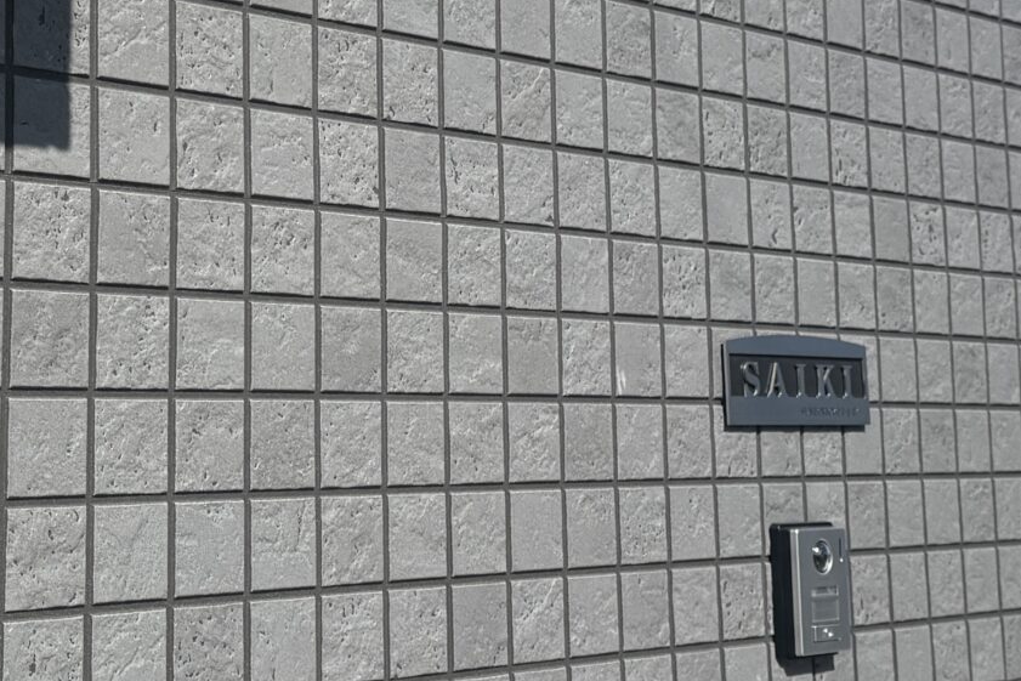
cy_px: 147
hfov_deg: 26.5
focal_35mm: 76
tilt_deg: +10.4
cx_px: 369
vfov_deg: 17.8
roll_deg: +1.6
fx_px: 2156
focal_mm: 6.76
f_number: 1.78
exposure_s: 1/5814
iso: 80
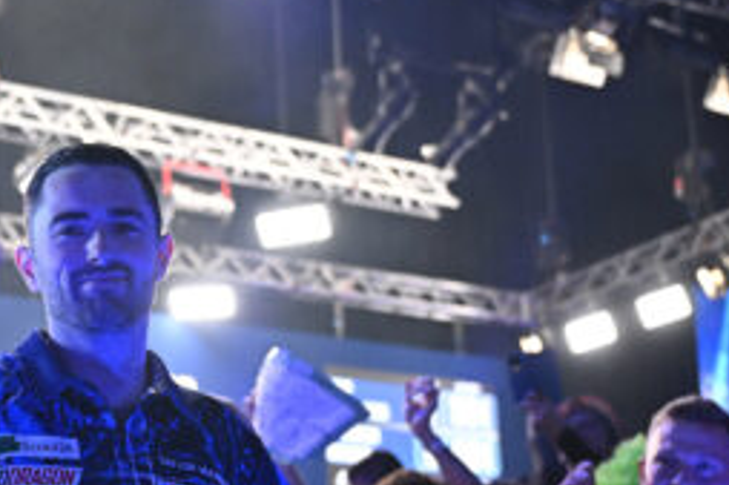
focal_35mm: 79
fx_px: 1602
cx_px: 141
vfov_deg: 17.0
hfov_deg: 25.2
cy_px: 419
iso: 4000
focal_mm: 33.5
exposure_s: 1/500
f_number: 2.8
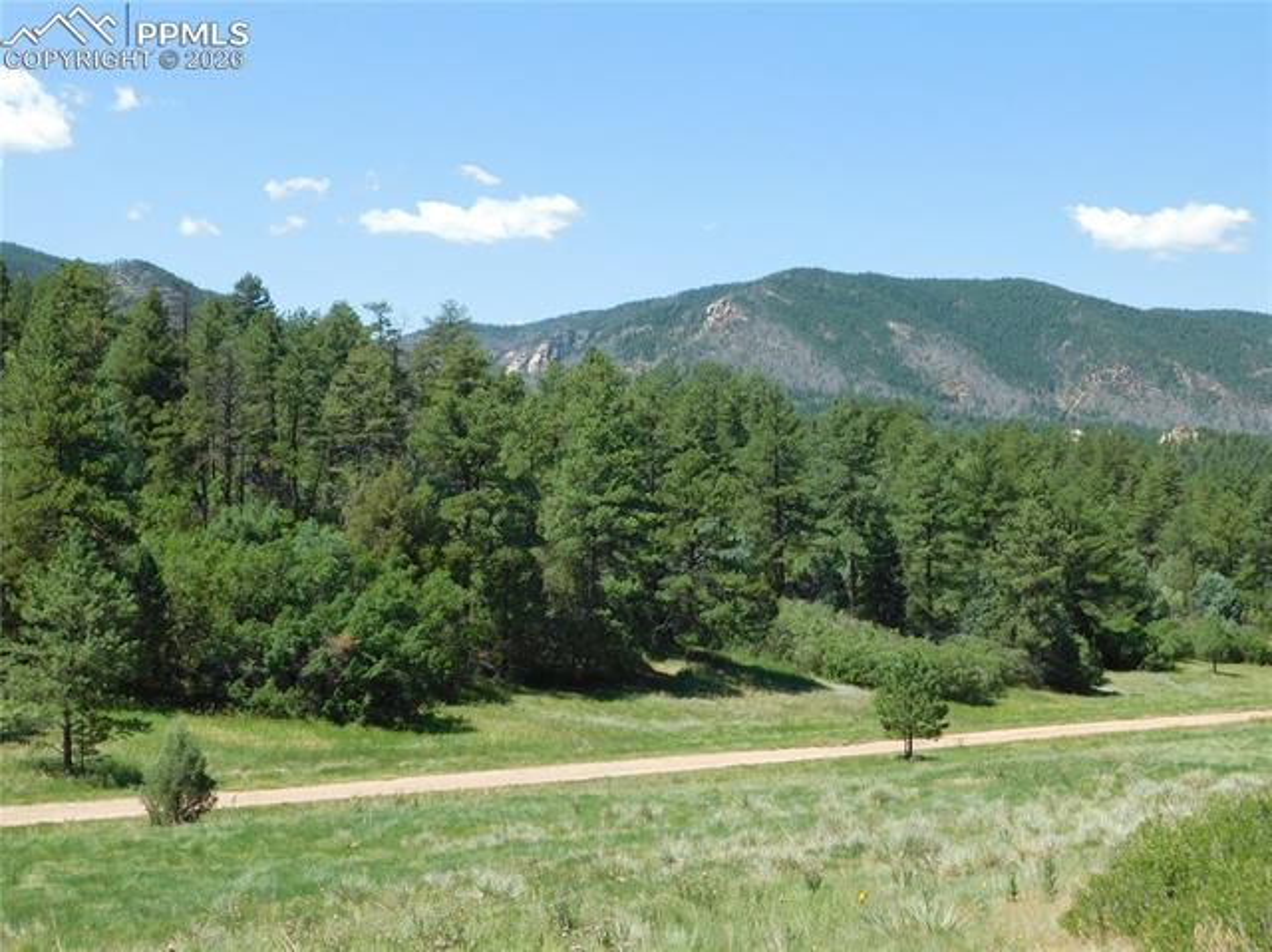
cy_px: 476
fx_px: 1652
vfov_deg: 32.1
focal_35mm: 45
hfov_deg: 42.1
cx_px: 636
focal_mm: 8
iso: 125
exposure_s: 1/640
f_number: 3.7
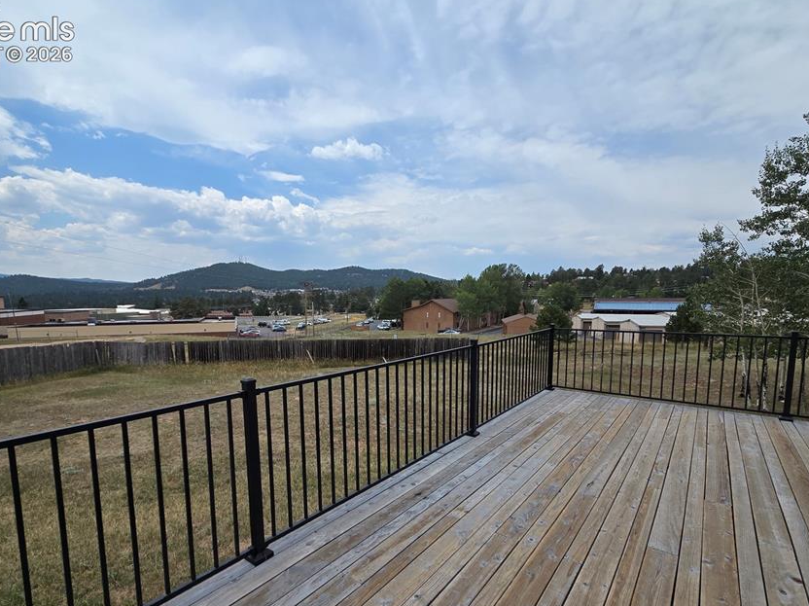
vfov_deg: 77.5
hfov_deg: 94.4
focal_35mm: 16
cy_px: 349
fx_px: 374
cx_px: 382
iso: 50
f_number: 2.2
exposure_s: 1/3618
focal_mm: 2.2
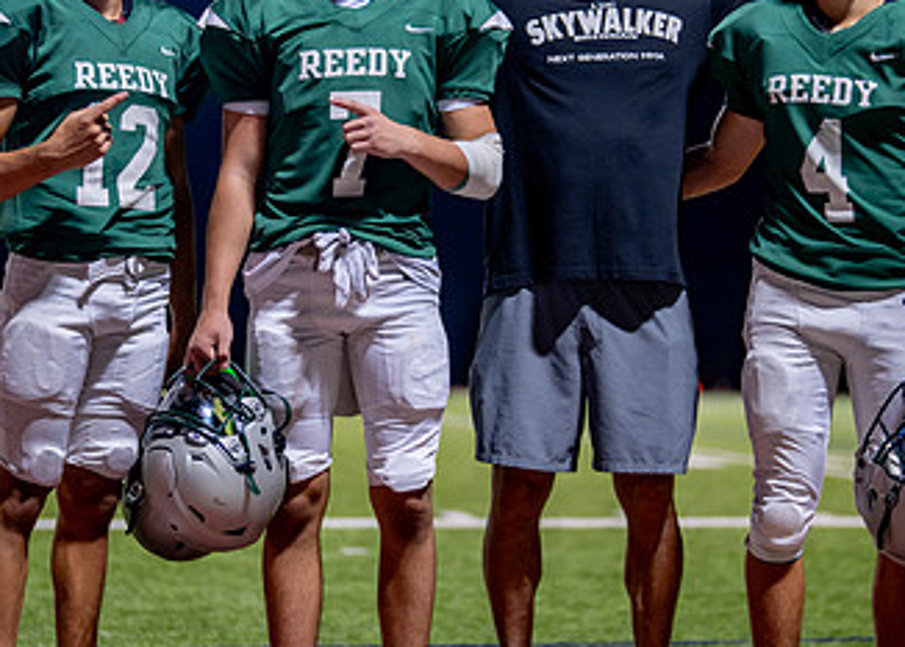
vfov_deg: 13.3
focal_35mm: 108
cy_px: 200
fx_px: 2776
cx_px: 512
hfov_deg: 18.5
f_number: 1.2
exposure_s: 1/400
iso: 400
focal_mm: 50
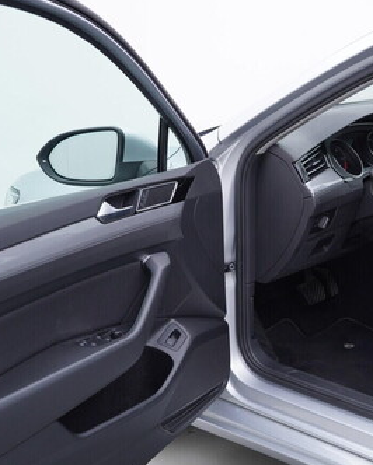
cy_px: 237
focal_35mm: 56
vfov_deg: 33.6
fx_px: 772
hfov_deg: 26.6
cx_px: 303
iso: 125
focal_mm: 24
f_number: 3.2
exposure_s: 1/50
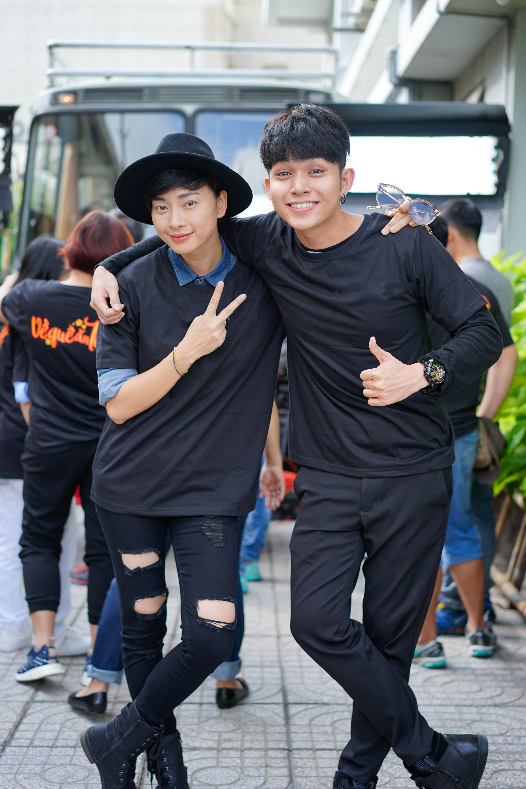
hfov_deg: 24.6
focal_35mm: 55
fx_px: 1205
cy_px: 394
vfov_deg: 36.2
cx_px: 263
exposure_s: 1/320
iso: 125
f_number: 2.5
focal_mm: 55
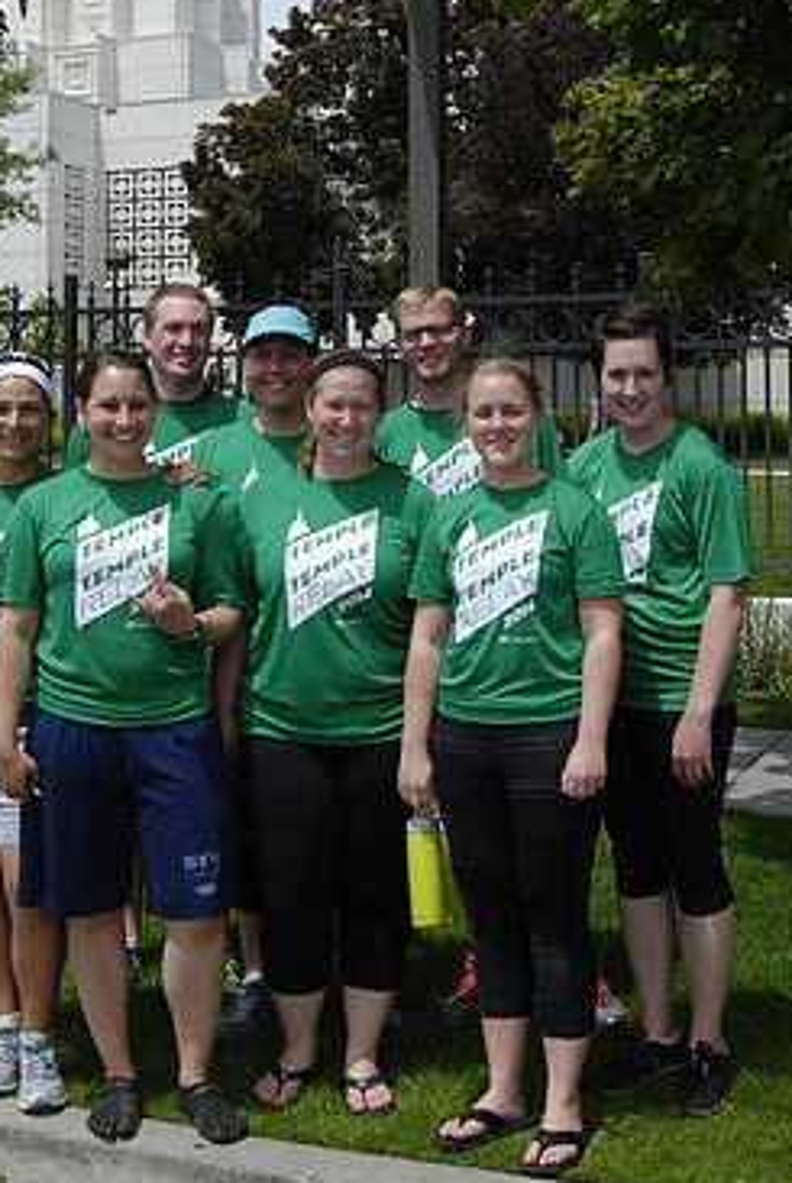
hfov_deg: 23.8
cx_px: 356
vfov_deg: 34.5
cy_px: 346
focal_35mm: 57
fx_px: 1876
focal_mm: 24
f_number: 10
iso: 400
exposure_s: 1/800
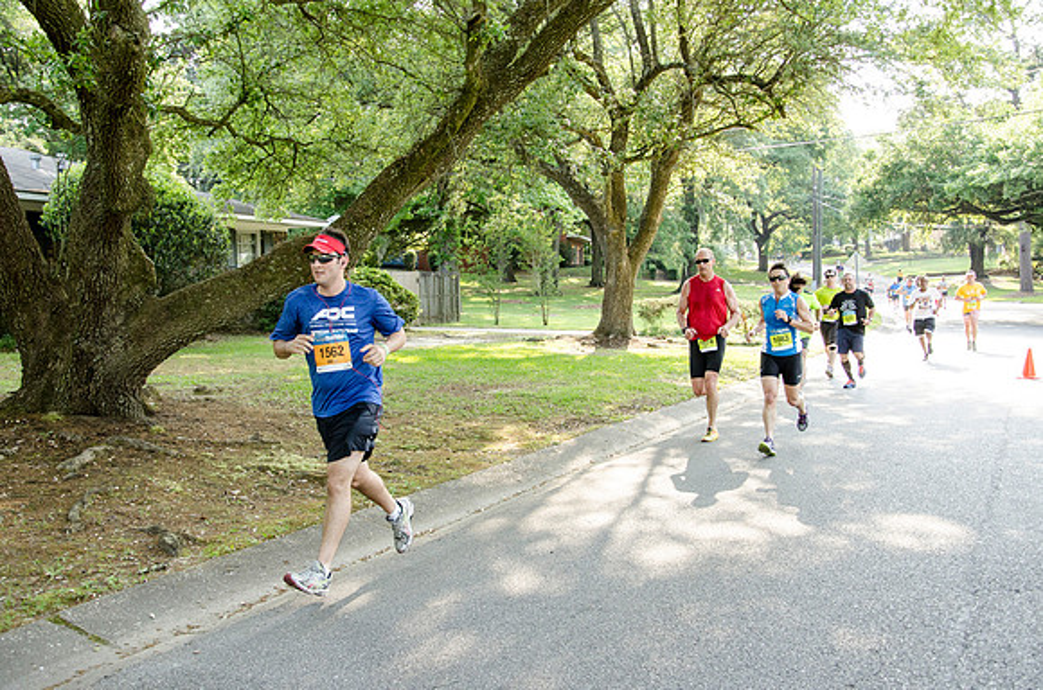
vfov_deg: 35.3
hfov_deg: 51.4
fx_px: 1084
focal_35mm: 38
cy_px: 345
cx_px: 522
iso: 800
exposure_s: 1/400
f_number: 5
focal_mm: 25
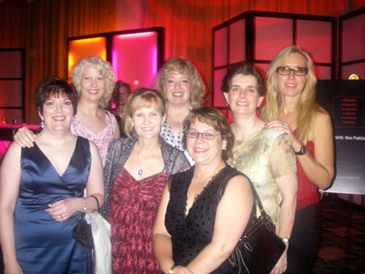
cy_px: 137
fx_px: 401
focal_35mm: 38
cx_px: 182
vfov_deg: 37.7
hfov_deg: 49.0
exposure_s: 1/40
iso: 400
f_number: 3.3
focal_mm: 6.3
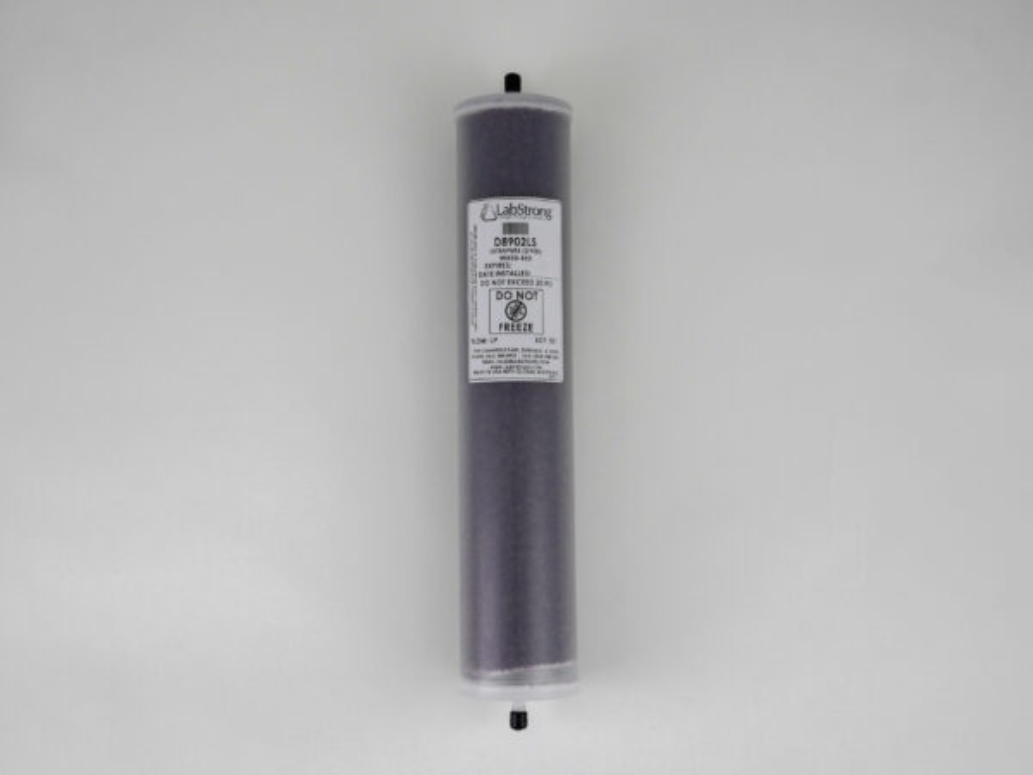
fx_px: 1492
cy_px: 388
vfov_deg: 29.1
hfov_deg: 38.2
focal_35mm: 50
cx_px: 516
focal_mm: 25
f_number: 7.1
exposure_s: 1/80
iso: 500
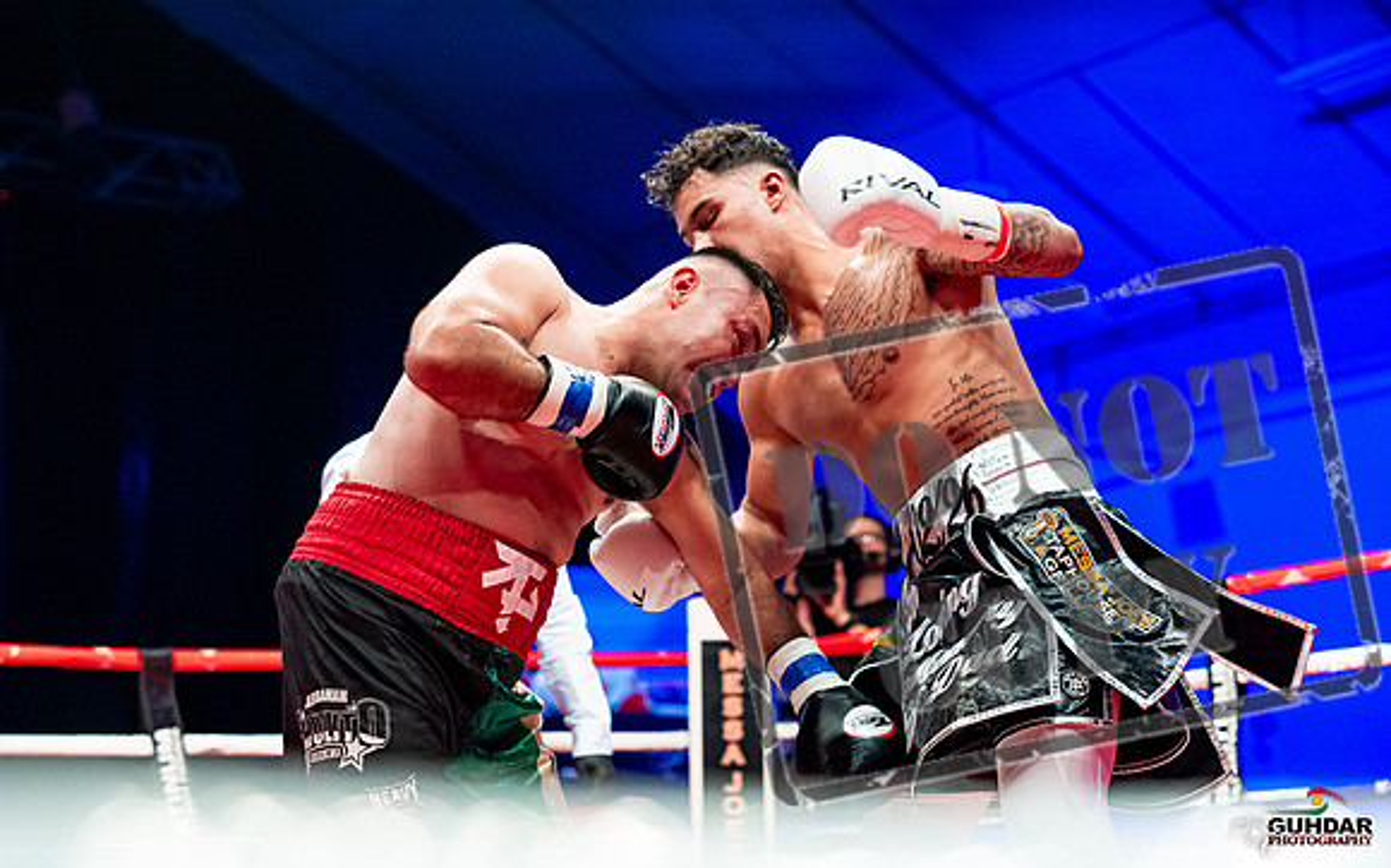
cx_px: 648
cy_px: 322
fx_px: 2465
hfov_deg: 31.5
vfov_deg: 19.9
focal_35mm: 65
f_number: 2.8
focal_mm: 53
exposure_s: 1/1000
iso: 4000
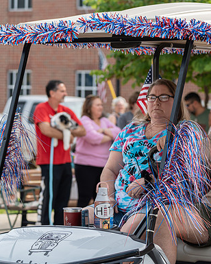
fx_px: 1436
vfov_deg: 10.5
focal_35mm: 184
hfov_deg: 8.4
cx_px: 175
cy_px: 132
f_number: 6.3
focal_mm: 130
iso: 400
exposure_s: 1/1250
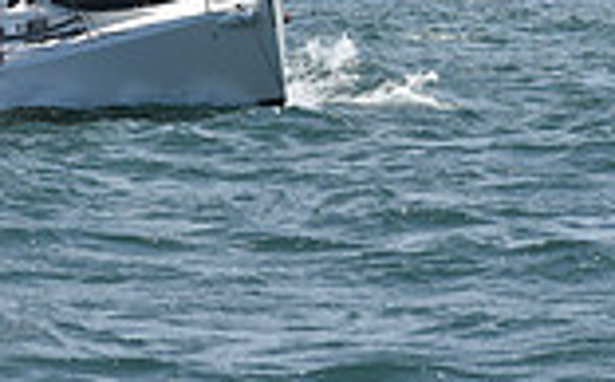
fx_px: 6996
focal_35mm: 418
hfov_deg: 5.0
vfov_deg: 3.1
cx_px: 93
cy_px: -713
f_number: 8
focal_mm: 110
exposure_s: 1/1250
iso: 250
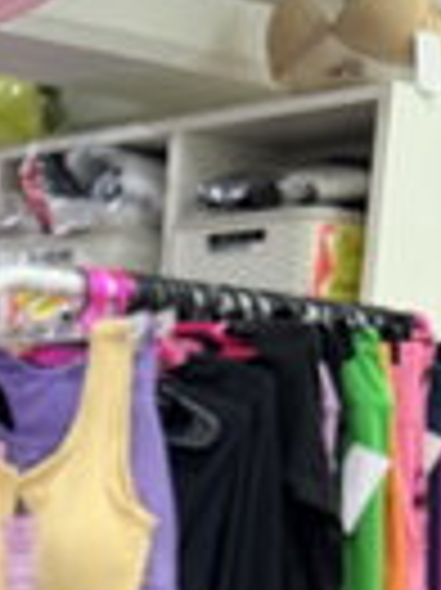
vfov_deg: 18.6
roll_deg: -1.2
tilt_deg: -9.0
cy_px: 777
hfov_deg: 13.0
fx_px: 1667
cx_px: -450
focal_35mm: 98
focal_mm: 6.76
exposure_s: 1/100
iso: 125
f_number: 1.78
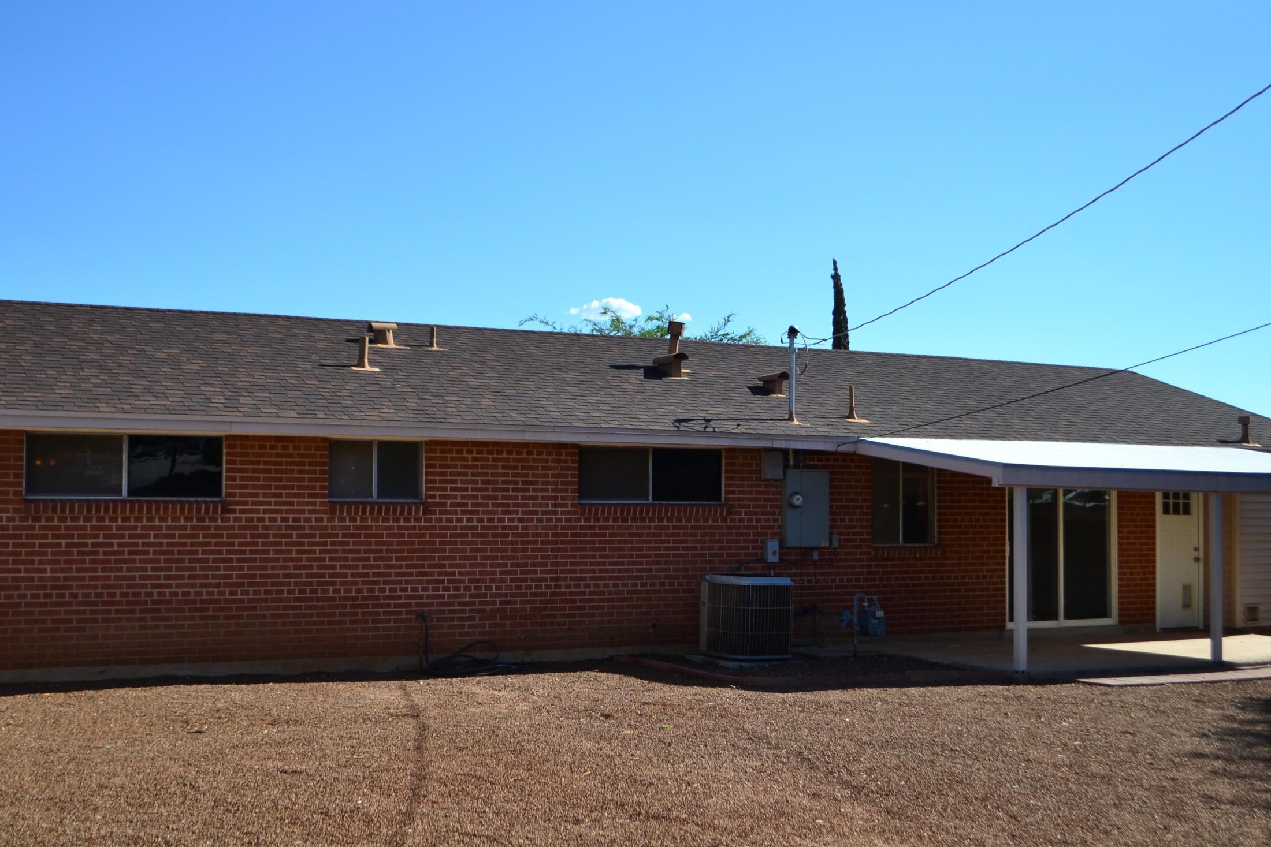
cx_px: 629
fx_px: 1589
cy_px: 432
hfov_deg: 43.6
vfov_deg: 29.9
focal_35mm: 45
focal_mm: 22
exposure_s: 1/2000
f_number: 3.8
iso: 220
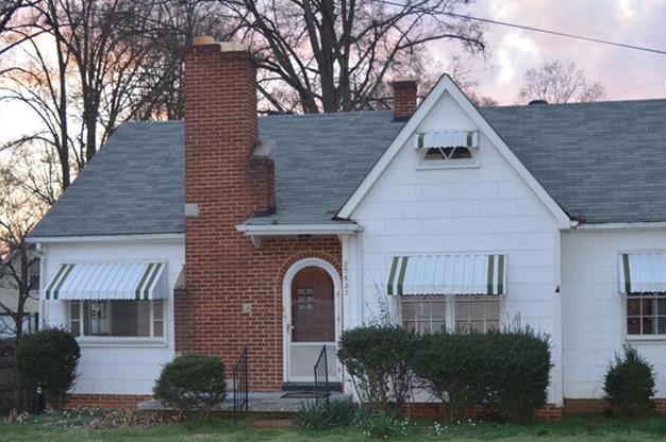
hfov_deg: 36.9
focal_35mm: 54
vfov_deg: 24.9
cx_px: 373
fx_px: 998
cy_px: 302
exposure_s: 1/100
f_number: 4
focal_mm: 22
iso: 400
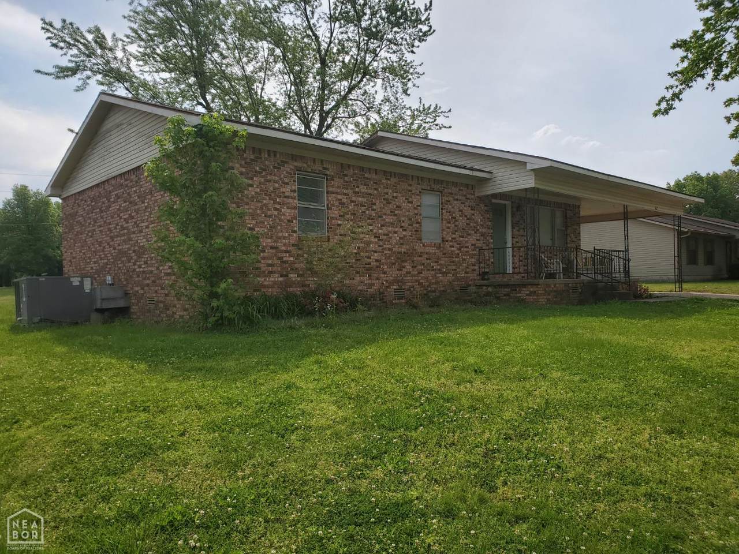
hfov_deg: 67.3
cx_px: 370
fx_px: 555
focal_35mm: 26
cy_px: 277
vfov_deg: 53.1
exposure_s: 1/1735
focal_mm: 4.3
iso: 50
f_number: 2.4
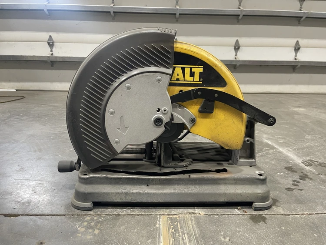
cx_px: 163
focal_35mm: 25
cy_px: 122
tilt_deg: -12.5
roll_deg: -0.4
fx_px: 236
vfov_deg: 54.9
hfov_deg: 69.4
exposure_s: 1/60
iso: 400
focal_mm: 5.1
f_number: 1.6
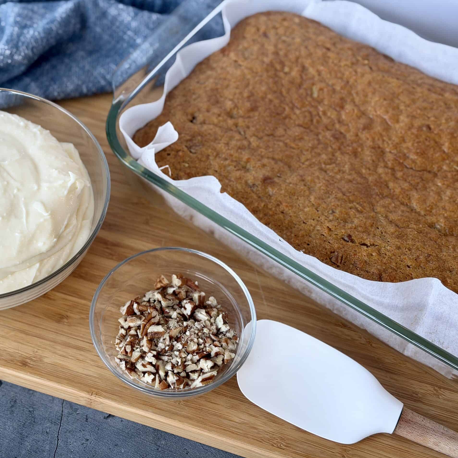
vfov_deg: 30.0
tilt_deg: -56.1
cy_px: 230
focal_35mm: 57
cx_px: 181
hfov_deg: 30.0
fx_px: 853
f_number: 1.78
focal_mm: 6.76
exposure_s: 1/121
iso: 64
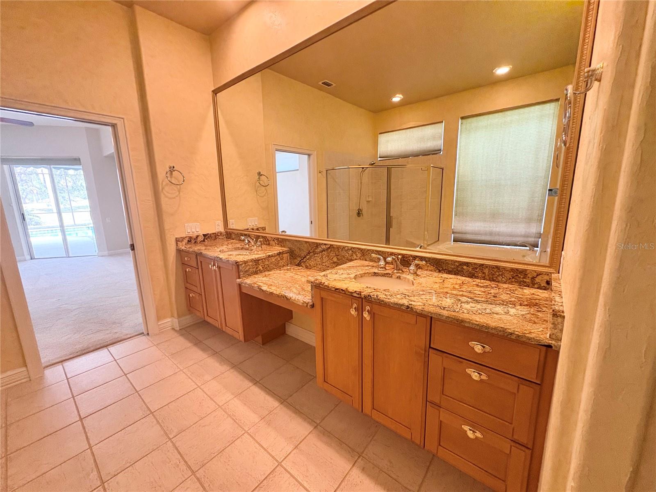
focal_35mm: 14
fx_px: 265
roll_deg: +2.4
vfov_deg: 85.7
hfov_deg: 102.1
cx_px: 328
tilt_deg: -11.0
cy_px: 246
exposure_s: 1/60
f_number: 2.2
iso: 400
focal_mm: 2.22
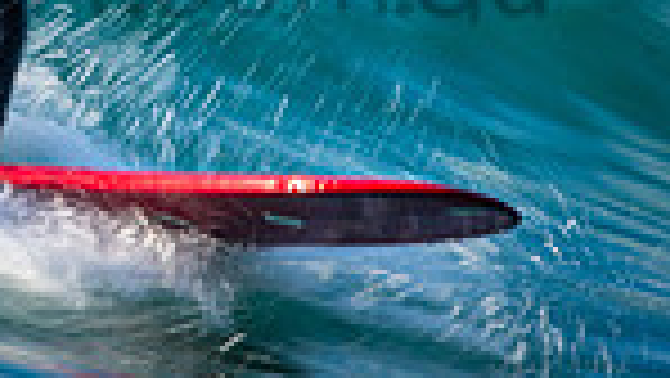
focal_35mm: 3068
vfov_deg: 0.4
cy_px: -88
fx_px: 54535
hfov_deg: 0.7
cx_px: 72
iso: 100
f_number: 22
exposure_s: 1/20
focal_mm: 500
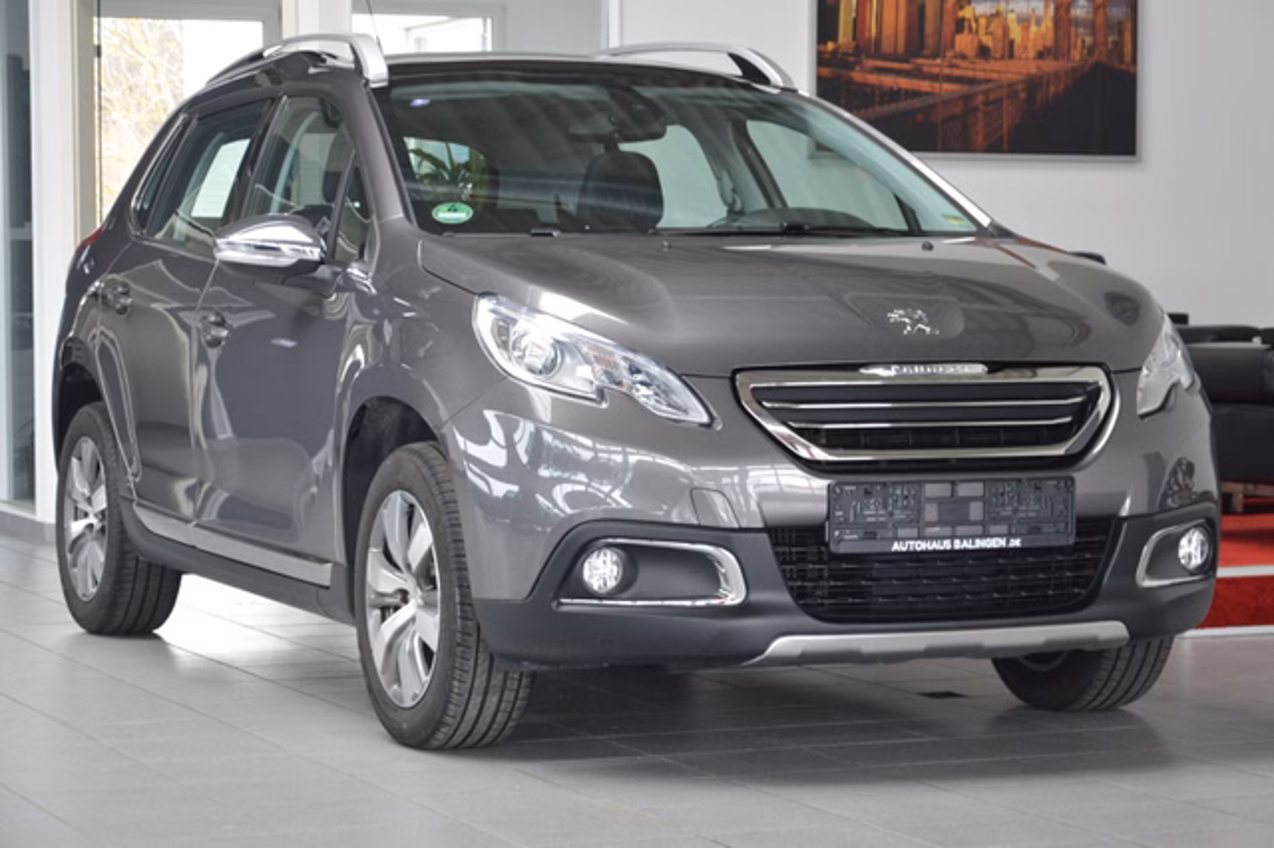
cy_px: 424
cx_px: 637
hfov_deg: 20.6
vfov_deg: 13.8
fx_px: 3502
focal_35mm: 99
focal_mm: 66
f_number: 5.3
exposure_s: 1/60
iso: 900
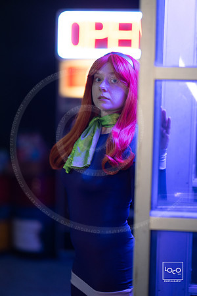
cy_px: 148
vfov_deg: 23.9
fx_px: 698
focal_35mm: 85
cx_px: 98
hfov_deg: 16.1
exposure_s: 1/250
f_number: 1.2
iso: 1000
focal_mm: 85
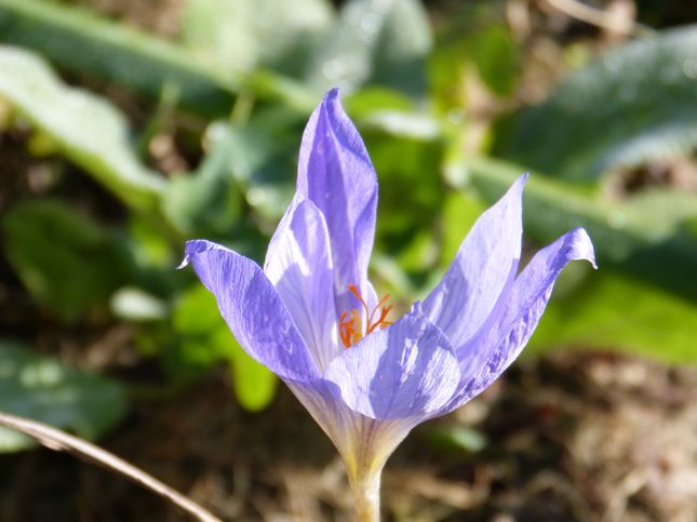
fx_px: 4246
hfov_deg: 9.4
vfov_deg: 7.0
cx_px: 380
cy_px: 311
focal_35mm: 211
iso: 100
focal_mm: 30.7
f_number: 4
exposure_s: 1/320
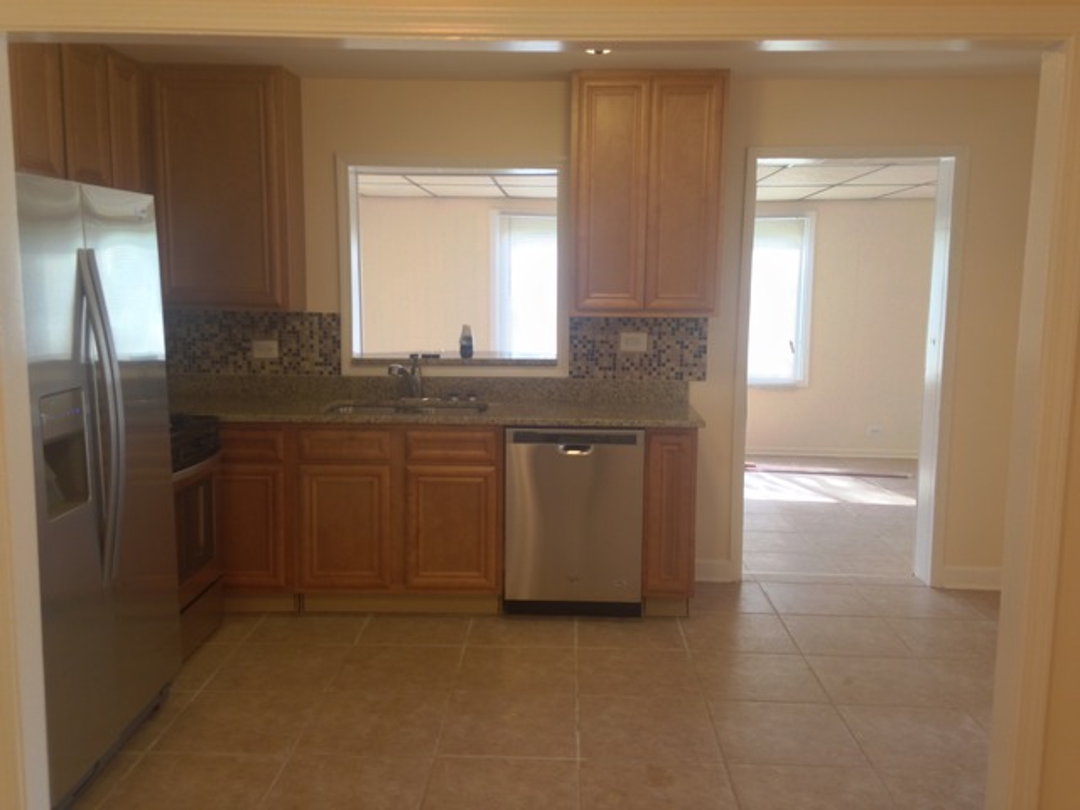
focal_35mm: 33
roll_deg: +0.4
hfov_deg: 55.4
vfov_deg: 42.9
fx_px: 1030
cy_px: 405
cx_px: 540
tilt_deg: -8.6
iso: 80
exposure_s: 1/20
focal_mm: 4.12
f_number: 2.4
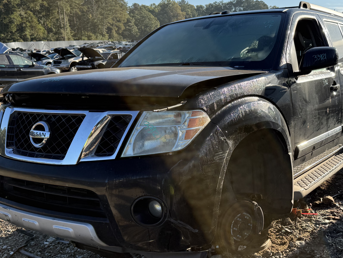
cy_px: 125
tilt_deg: -8.3
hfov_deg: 43.7
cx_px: 204
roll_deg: +1.2
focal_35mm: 43
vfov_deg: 33.6
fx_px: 426
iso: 80
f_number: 1.78
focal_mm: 6.76
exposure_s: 1/2801
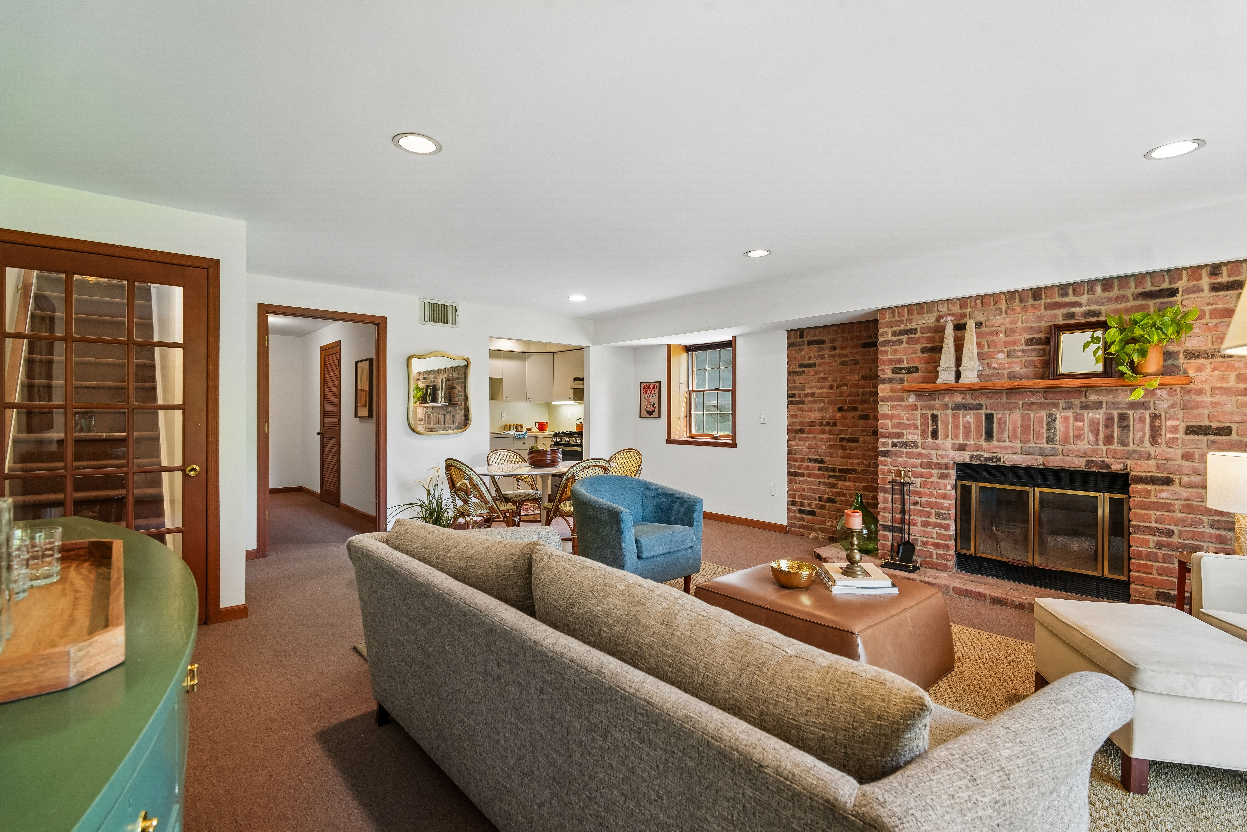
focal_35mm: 16
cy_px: 416
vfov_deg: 73.7
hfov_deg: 96.7
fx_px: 554
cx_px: 624
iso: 400
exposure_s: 1/6
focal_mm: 16
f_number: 8
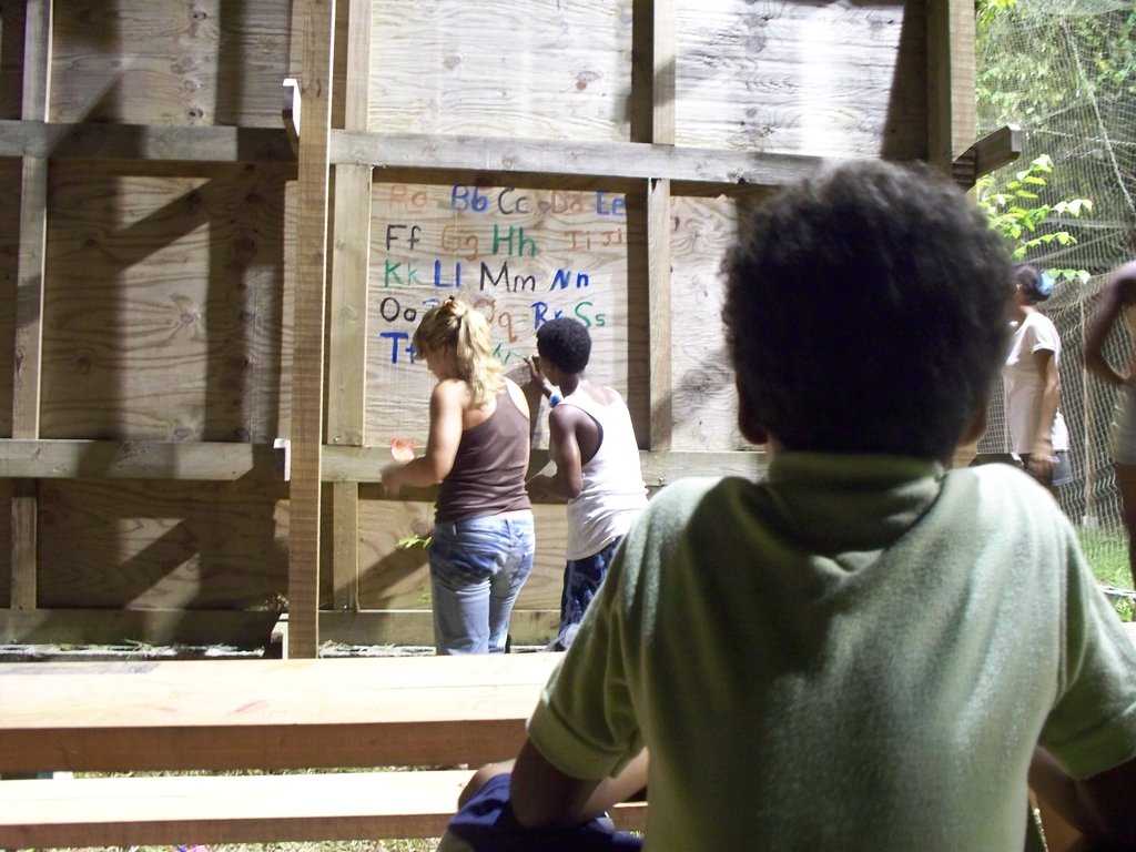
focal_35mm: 36
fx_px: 1181
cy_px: 426
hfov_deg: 51.4
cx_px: 568
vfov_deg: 39.7
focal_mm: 7.54
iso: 400
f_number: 2.8
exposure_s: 1/6
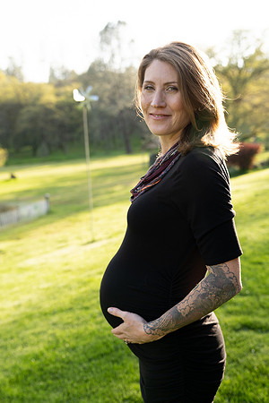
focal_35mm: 41
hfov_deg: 32.6
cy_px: 202
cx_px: 134
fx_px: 460
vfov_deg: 47.4
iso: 125
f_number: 3.5
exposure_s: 1/250
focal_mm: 41
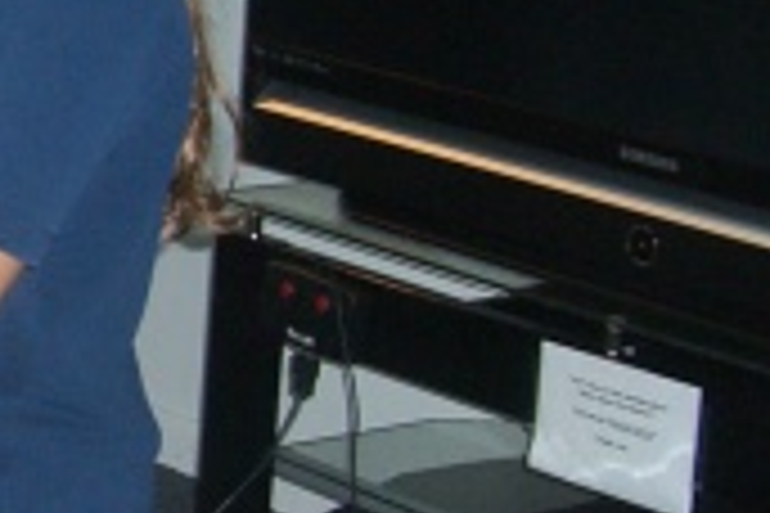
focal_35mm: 148
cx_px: -234
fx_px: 3165
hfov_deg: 13.4
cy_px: 81
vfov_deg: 9.2
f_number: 2.7
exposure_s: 1/60
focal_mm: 6.2
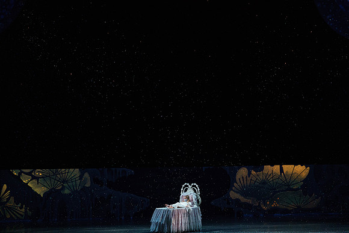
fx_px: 1154
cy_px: 116
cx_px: 174
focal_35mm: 119
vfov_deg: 11.5
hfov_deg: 17.2
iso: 5000
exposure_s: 1/320
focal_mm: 119
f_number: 2.8
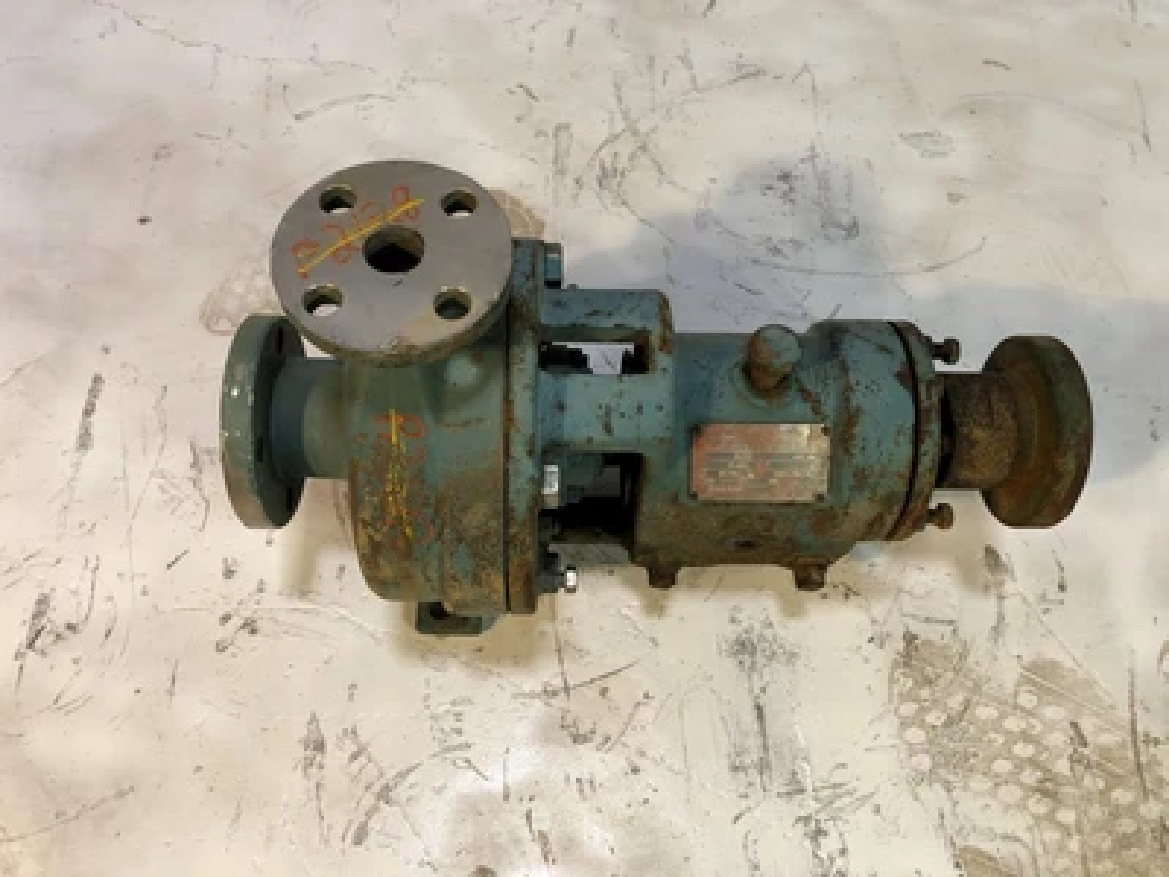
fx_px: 946
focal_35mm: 28
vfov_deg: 49.7
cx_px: 584
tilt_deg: -62.2
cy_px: 438
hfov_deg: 63.4
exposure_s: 1/120
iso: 25
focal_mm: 4
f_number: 1.8
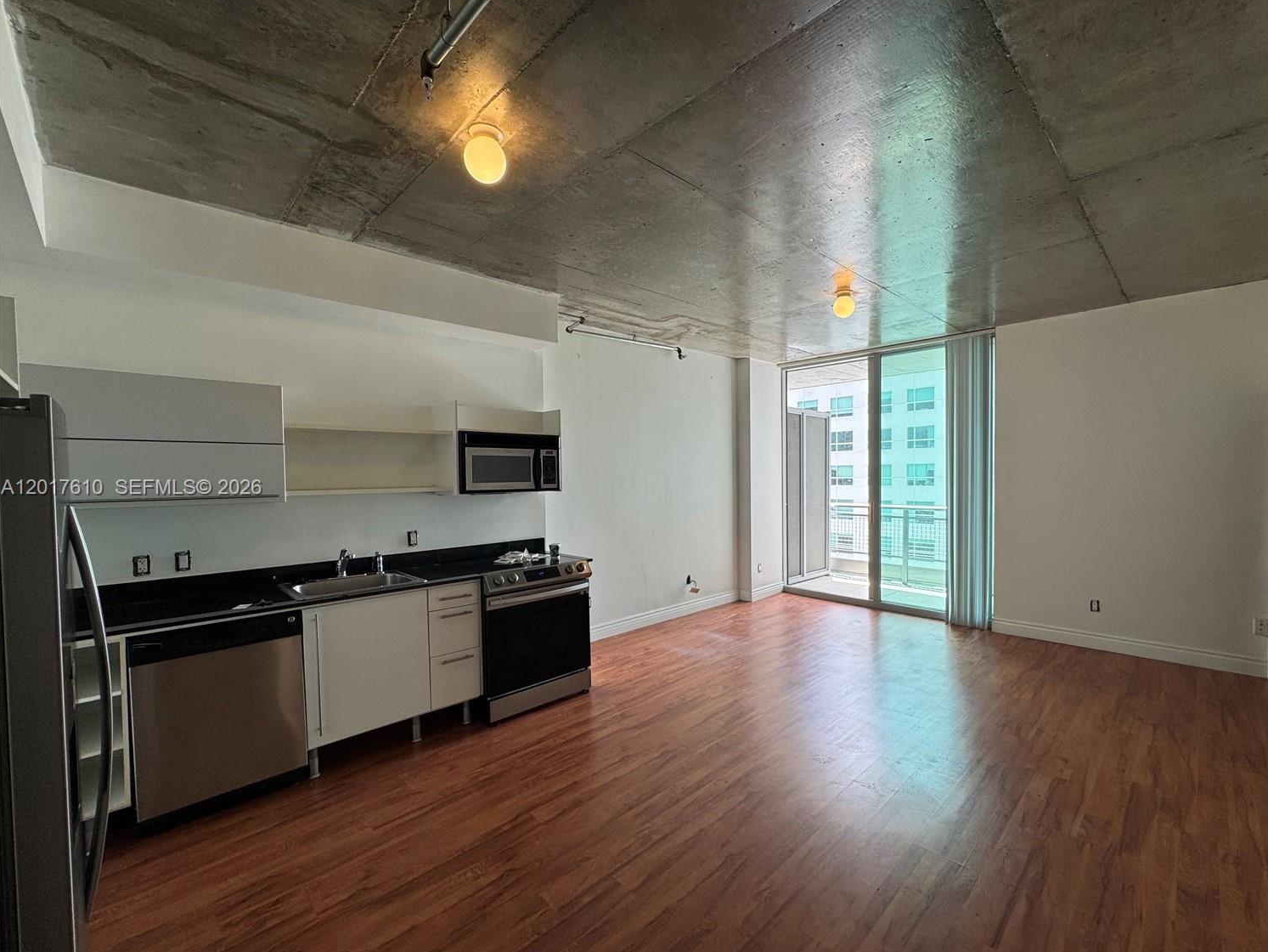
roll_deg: +0.3
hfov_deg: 98.0
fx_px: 550
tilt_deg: -2.2
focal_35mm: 15
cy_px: 489
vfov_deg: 81.7
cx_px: 677
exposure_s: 1/143
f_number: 2.2
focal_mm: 2.22
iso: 40
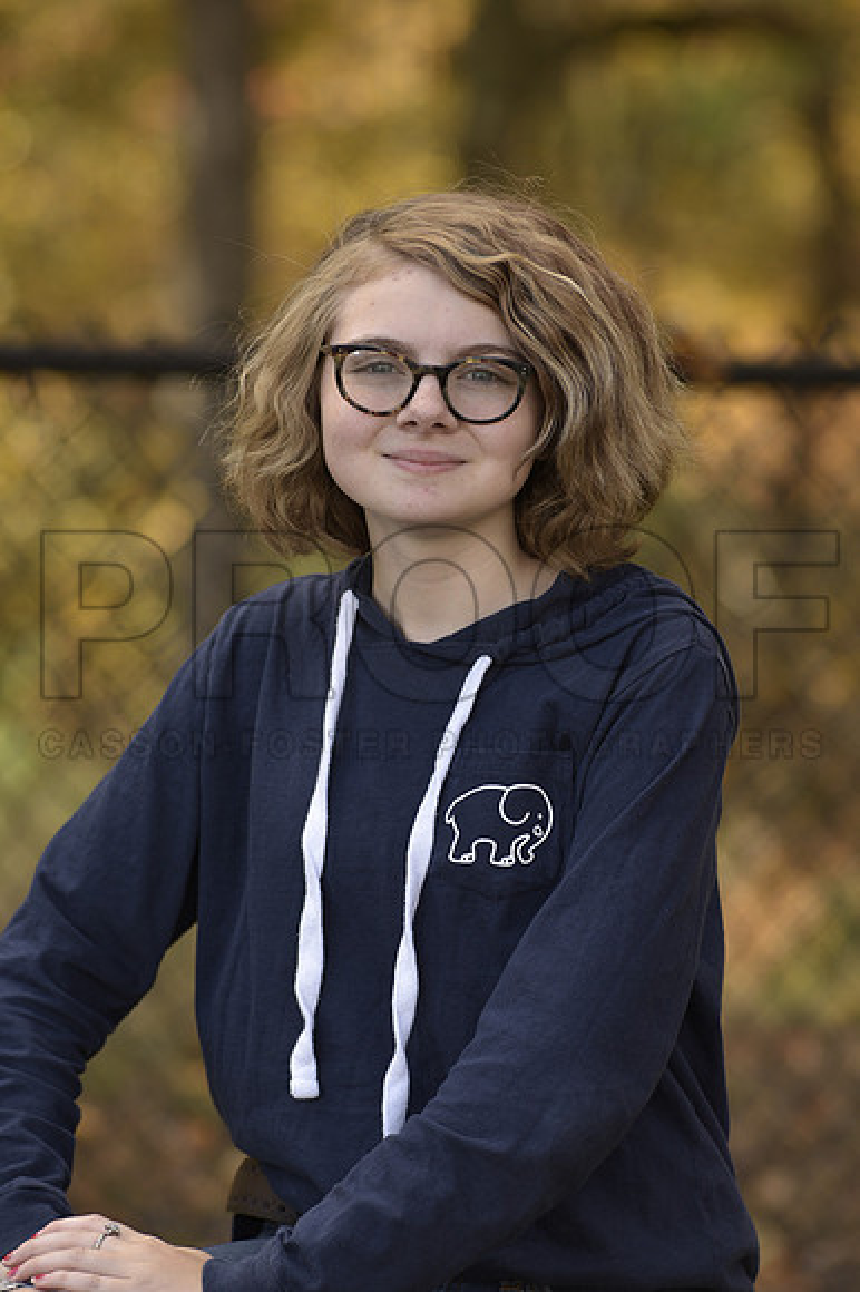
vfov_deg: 11.4
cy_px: 646
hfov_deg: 7.6
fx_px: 6457
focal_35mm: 180
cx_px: 430
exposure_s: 1/320
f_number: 4.5
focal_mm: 180
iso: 160
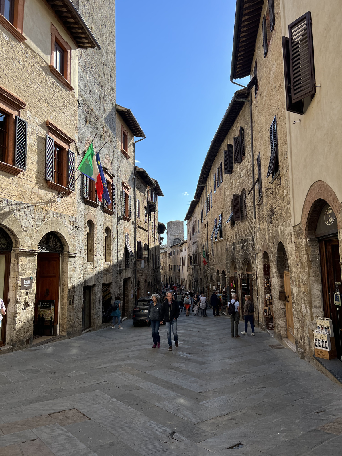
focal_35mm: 26
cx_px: 171
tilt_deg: +5.9
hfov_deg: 53.1
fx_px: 343
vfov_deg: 67.3
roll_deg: +1.3
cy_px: 228
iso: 50
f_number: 1.5
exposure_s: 1/2762
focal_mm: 5.7
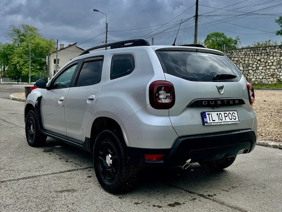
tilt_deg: -0.5
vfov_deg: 56.8
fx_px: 196
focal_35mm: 24
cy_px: 106
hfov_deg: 71.6
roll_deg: -1.6
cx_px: 141
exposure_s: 1/6711
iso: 80
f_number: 1.78
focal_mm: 6.76
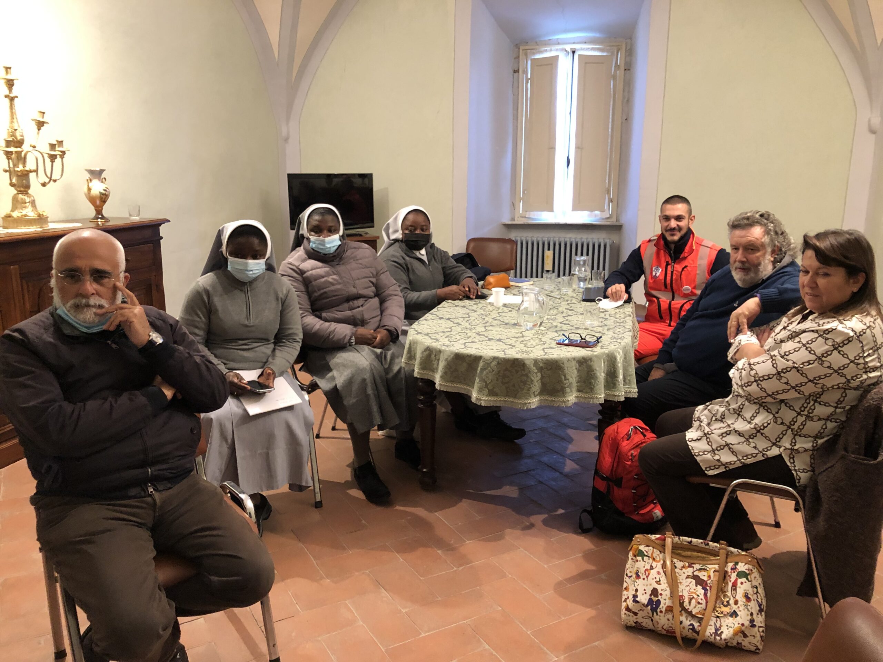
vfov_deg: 49.7
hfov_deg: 63.4
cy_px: 331
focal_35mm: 28
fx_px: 714
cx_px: 442
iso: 100
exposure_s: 1/17
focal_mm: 3.99
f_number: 1.8
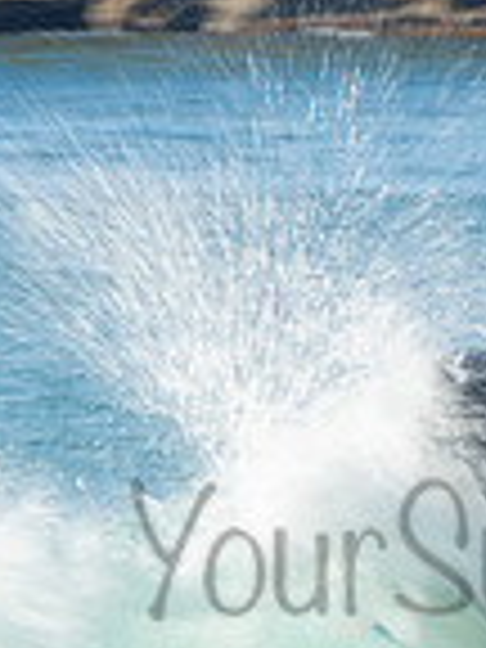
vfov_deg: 0.9
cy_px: 511
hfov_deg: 0.6
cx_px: 594
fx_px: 43411
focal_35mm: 2319
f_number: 20
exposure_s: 1/30
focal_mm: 400
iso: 100
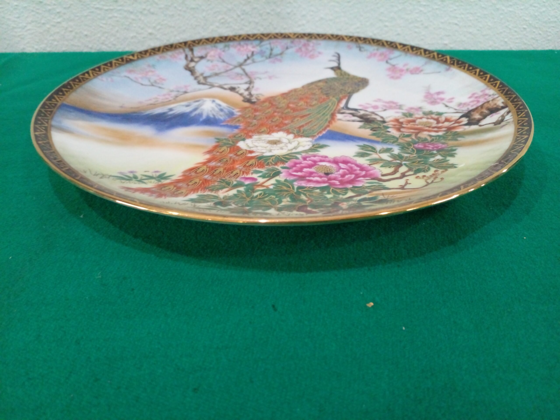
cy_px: 210
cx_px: 280
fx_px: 437
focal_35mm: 27
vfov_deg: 51.4
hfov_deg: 65.3
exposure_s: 1/25
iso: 320
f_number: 1.9
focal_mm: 3.6
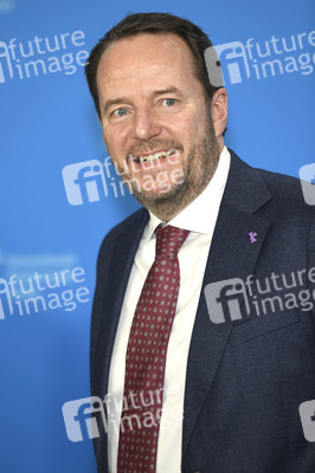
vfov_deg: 10.3
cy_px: 236
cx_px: 158
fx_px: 2629
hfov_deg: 6.9
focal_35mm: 200
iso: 800
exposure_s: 1/400
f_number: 3.5
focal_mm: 200
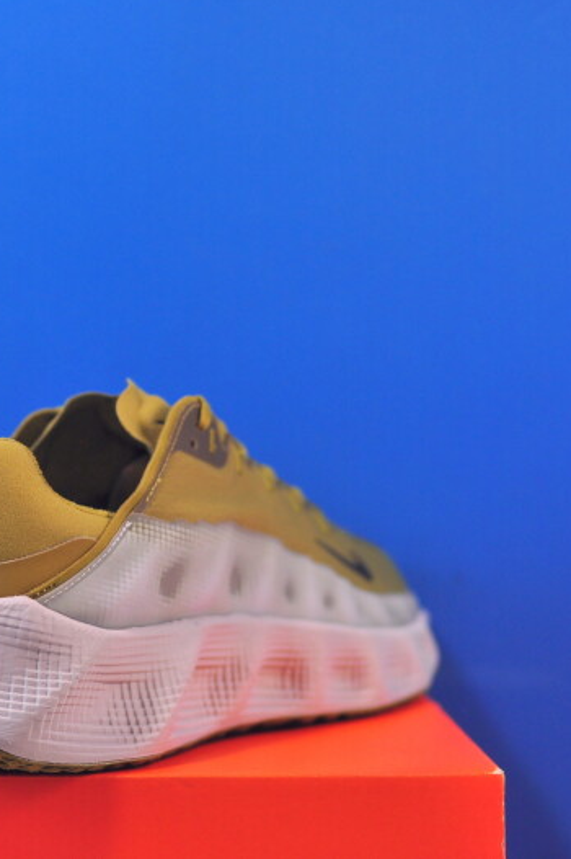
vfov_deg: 18.0
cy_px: 427
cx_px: -24
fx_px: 2716
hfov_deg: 11.9
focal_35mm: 114
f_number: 2.5
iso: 250
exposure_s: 1/320
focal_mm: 50
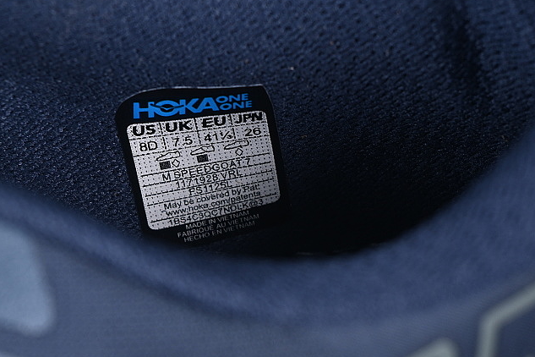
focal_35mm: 128
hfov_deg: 16.0
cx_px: 208
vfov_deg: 10.7
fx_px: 1902
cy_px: 204
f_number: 6.3
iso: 160
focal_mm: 50
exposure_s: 1/60
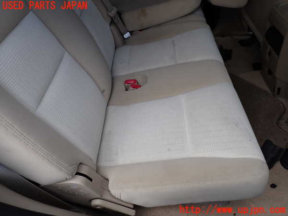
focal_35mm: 25
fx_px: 208
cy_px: 108
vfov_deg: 54.9
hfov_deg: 69.4
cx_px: 144
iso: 100
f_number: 2.8
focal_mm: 4.5
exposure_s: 1/250
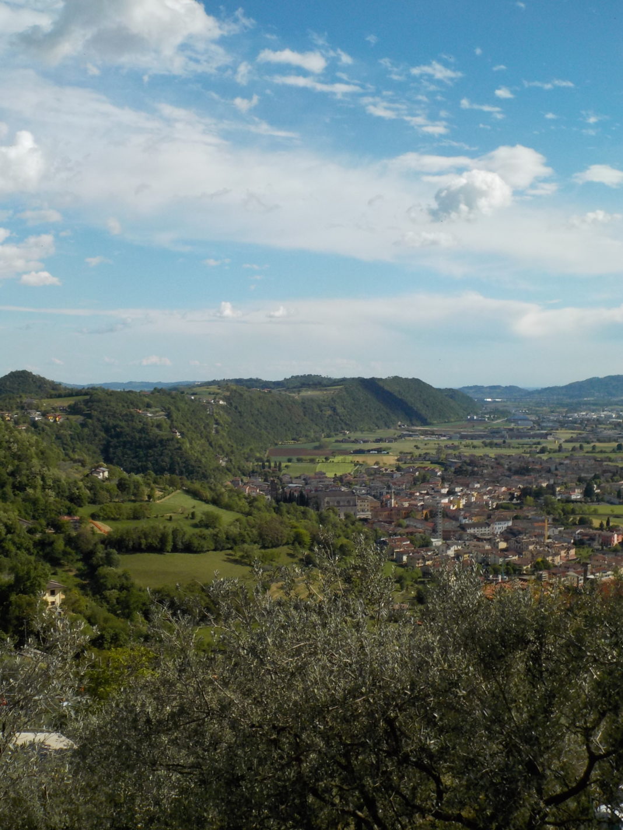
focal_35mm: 47
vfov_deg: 40.4
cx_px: 312
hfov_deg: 30.9
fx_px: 1128
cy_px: 415
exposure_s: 1/1250
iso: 125
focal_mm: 6.4
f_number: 4.2
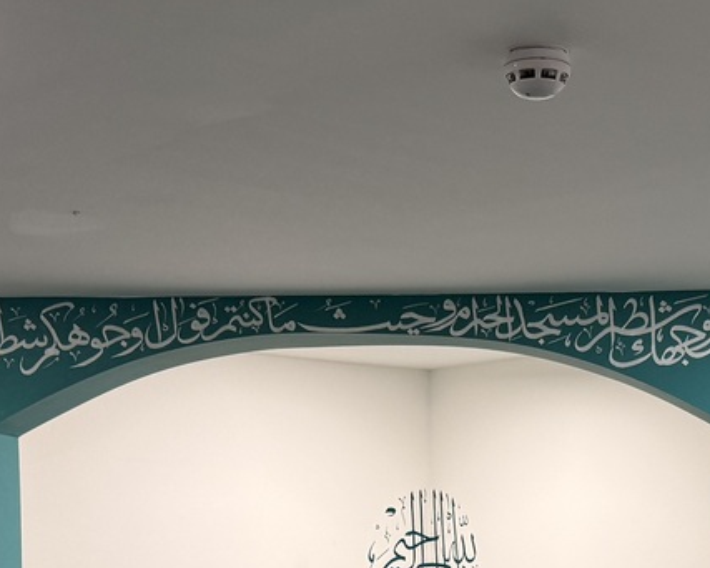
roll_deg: -0.5
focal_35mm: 79
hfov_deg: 24.0
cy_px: 656
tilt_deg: -3.6
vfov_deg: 18.5
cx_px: 496
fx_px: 1661
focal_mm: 6.76
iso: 160
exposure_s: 1/100
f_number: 1.78
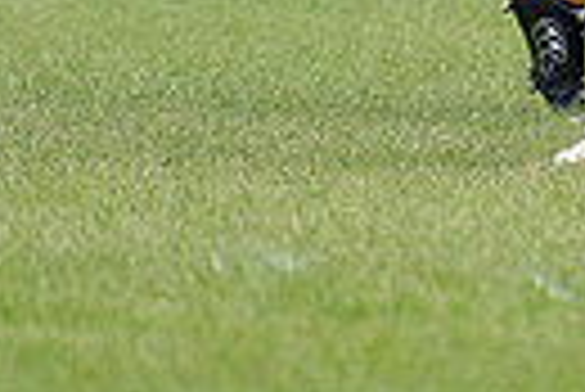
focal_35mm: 1337
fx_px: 21750
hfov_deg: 1.5
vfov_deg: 1.0
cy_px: -448
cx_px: 171
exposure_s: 1/500
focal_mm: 300
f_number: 5.6
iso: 1600
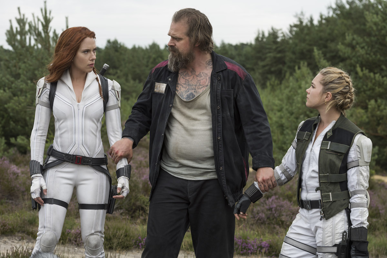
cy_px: 129
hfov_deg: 21.5
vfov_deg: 14.4
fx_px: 1021
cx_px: 194
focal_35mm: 95
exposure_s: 1/320
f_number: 5.6
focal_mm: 95
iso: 200
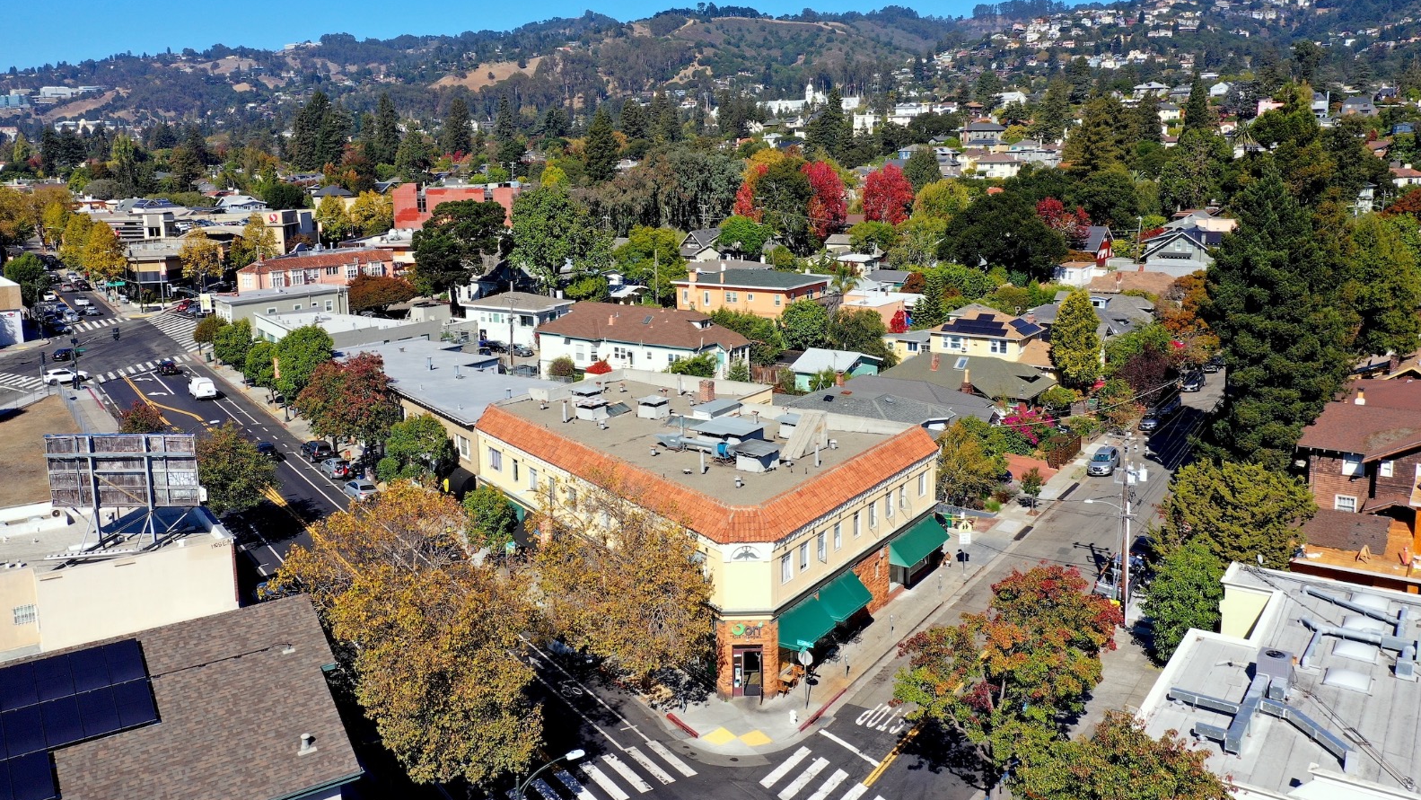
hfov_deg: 64.3
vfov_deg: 38.9
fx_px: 1131
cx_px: 712
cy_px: 342
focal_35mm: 30
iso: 100
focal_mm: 10.26
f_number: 5.6
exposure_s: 1/400
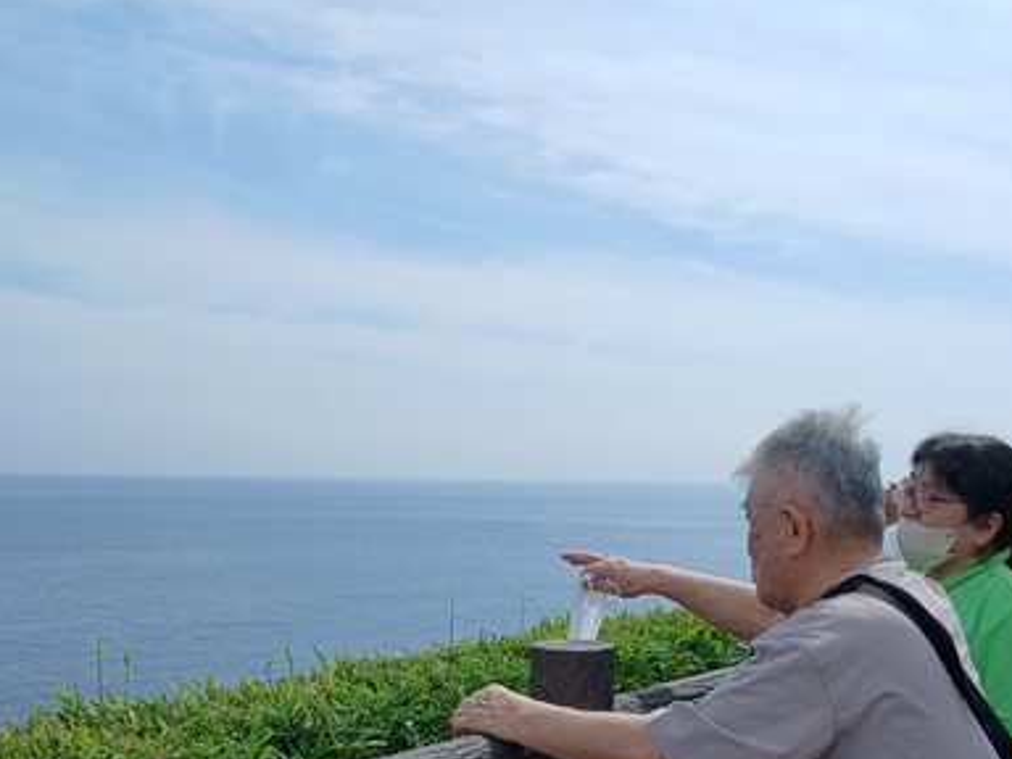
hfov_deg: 44.8
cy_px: 600
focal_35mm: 42
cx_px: 519
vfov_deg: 33.4
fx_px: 1228
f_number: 1.8
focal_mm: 3.86
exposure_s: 1/1127
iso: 20
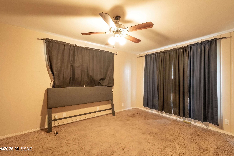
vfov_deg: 77.3
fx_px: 97
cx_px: 117
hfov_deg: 100.4
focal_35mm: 15
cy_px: 78
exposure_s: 1/2.5
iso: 1600
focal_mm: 10
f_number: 11
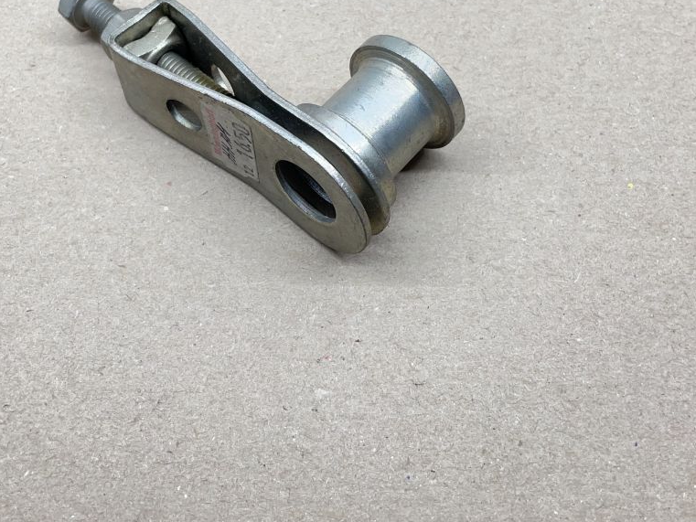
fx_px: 824
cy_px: 136
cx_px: 310
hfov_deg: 45.7
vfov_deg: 34.5
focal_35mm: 41
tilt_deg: -63.7
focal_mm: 4.2
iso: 64
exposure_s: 1/100
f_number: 1.6
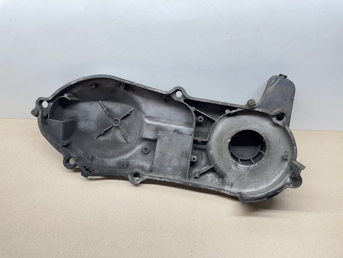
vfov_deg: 53.1
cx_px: 172
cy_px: 129
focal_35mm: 26
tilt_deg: -49.2
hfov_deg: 67.3
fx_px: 258
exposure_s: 1/100
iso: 80
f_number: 1.6
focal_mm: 4.2
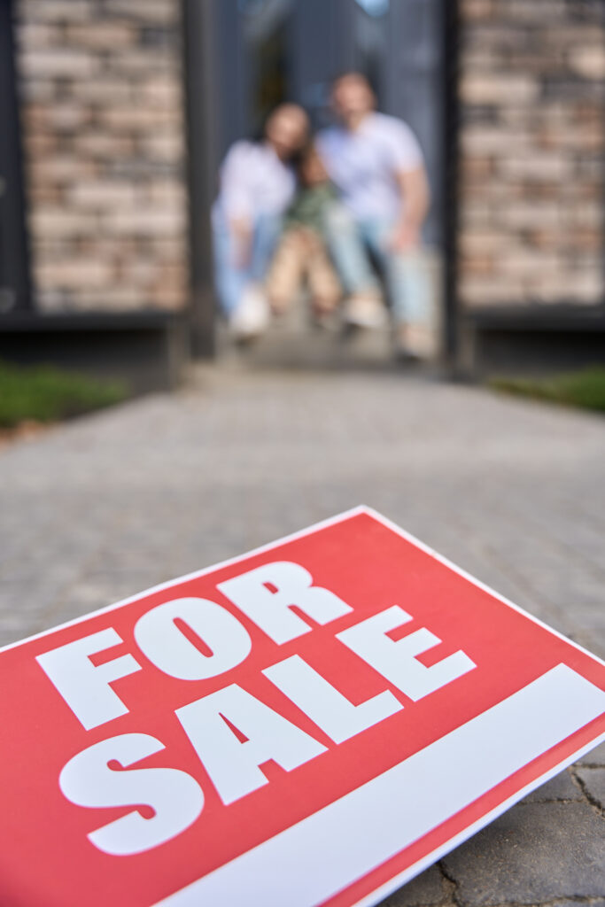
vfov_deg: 53.5
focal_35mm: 36
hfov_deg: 37.2
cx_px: 302
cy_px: 454
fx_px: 900
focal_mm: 35.7
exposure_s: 1/640
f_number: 2.8
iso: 160
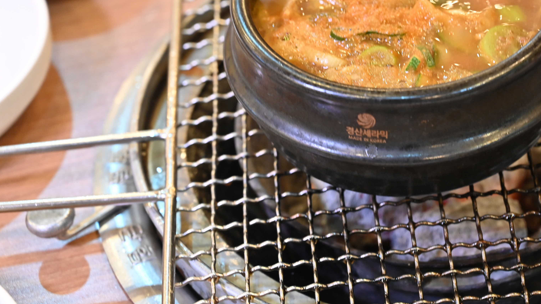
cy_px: 35
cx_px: 395
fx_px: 1349
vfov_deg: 12.8
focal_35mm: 94
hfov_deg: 22.5
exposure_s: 1/40
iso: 2000
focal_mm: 60
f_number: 5
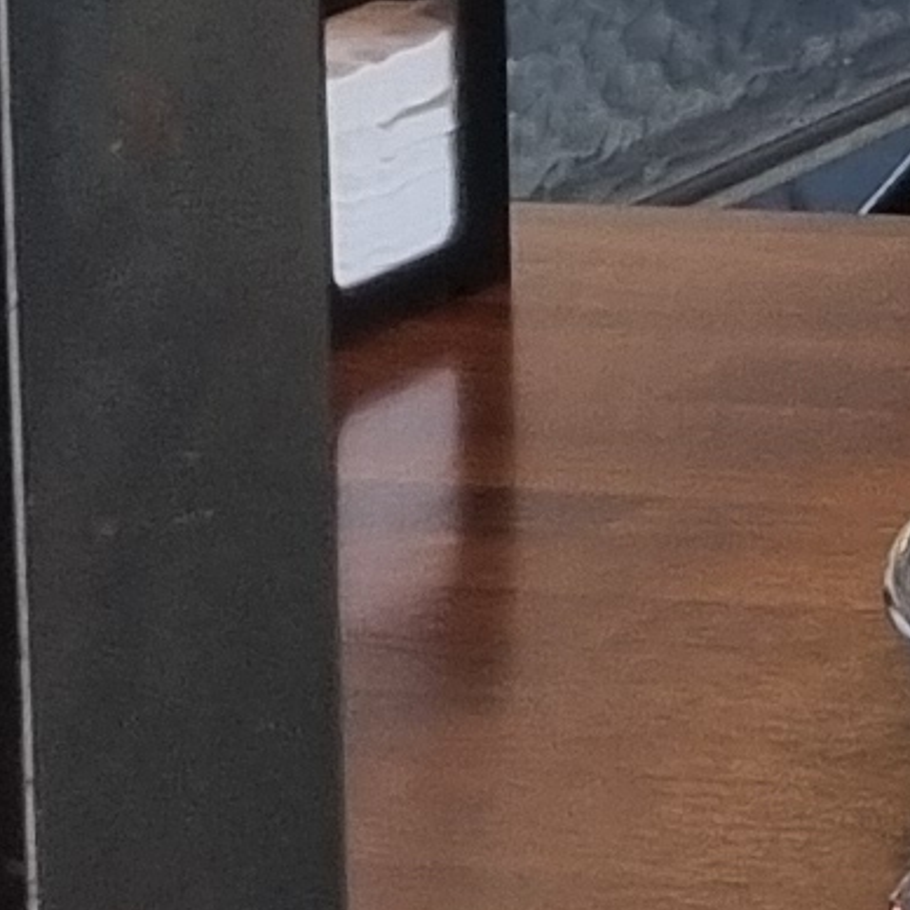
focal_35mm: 239
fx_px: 7108
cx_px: 3748
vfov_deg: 6.9
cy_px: -1346
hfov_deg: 6.0
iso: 64
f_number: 1.8
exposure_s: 1/120
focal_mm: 5.4
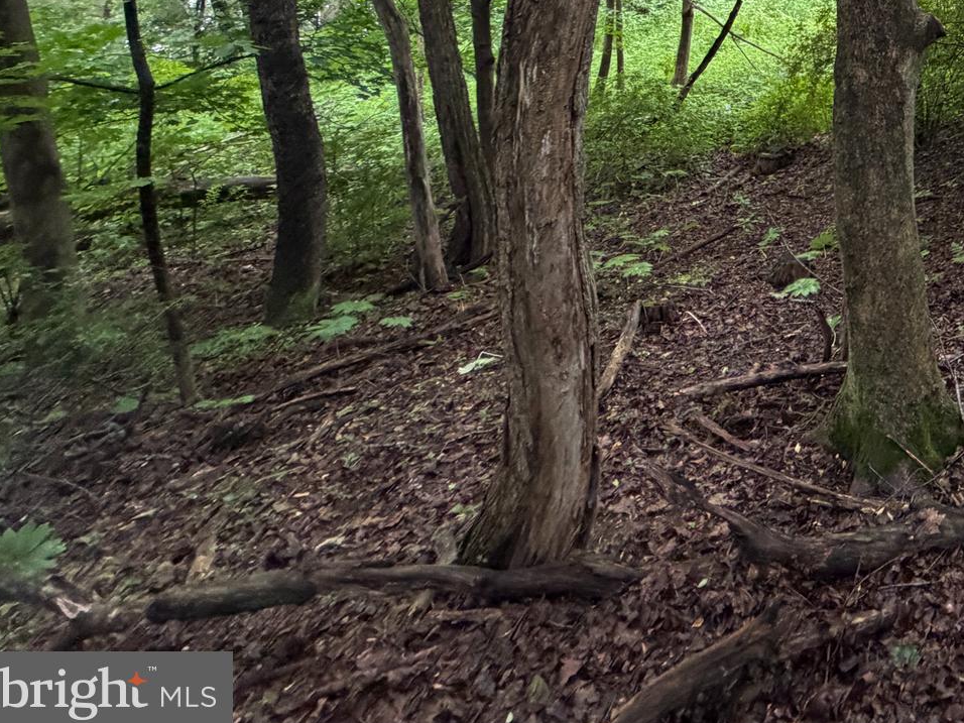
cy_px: -40
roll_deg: +0.6
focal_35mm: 30
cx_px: 1013
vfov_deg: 39.7
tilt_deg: -11.4
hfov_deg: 47.1
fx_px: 835
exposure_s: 1/118
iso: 320
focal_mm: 2.22
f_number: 2.2
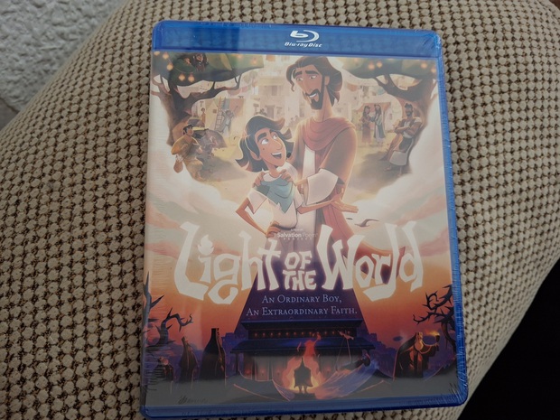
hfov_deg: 69.4
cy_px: 210
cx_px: 280
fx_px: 404
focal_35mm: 25
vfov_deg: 54.9
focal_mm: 4.69
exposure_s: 1/25
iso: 500
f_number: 1.8
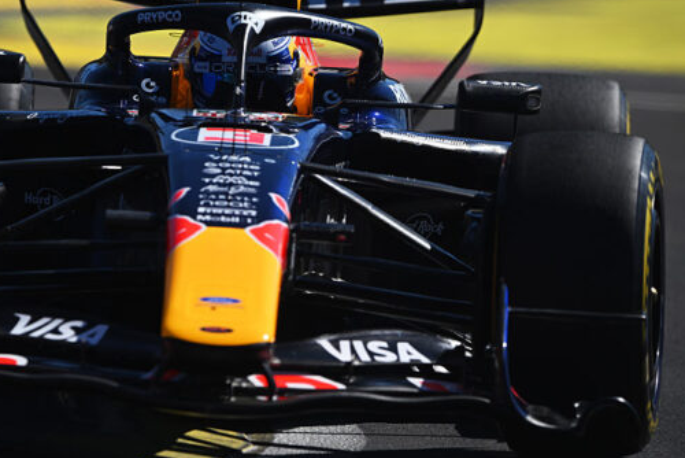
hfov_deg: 3.4
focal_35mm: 614
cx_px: 211
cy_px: 221
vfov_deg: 2.2
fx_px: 11689
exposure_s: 1/2500
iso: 100
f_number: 4
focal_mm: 400
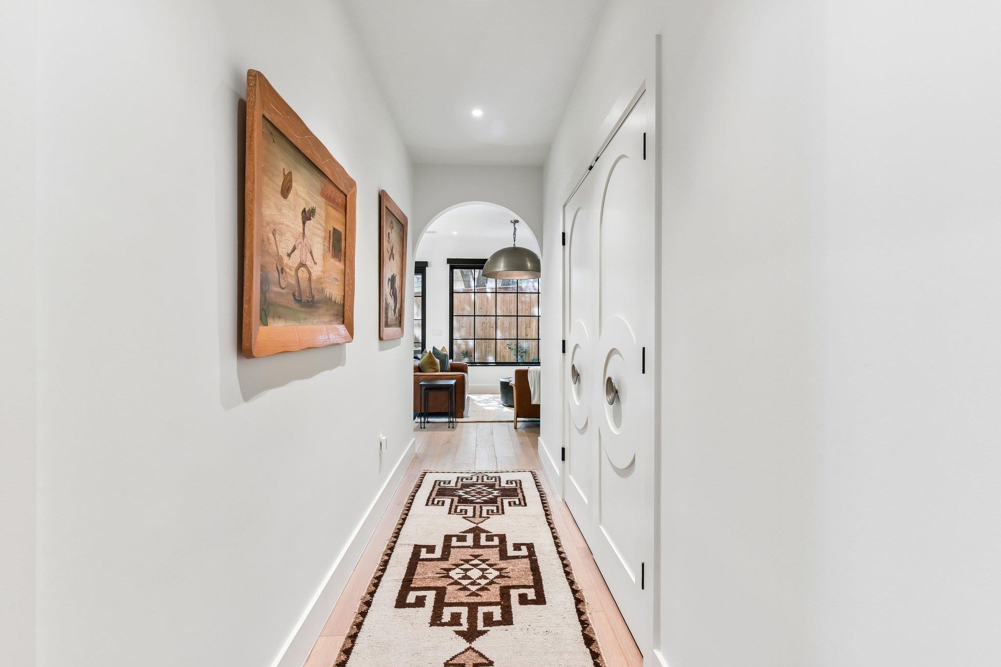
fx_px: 445
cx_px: 500
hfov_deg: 96.7
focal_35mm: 16
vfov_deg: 73.7
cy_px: 334
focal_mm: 16
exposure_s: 1/15
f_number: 8
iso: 400
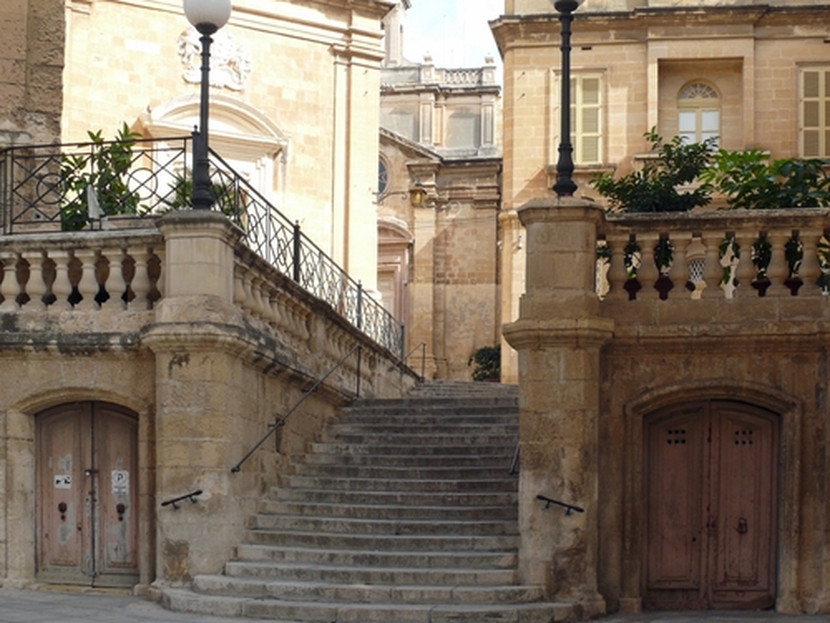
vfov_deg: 34.3
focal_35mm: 42
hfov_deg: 44.7
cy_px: 267
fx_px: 1007
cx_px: 473
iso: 100
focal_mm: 7.4
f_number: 5.6
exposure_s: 1/200
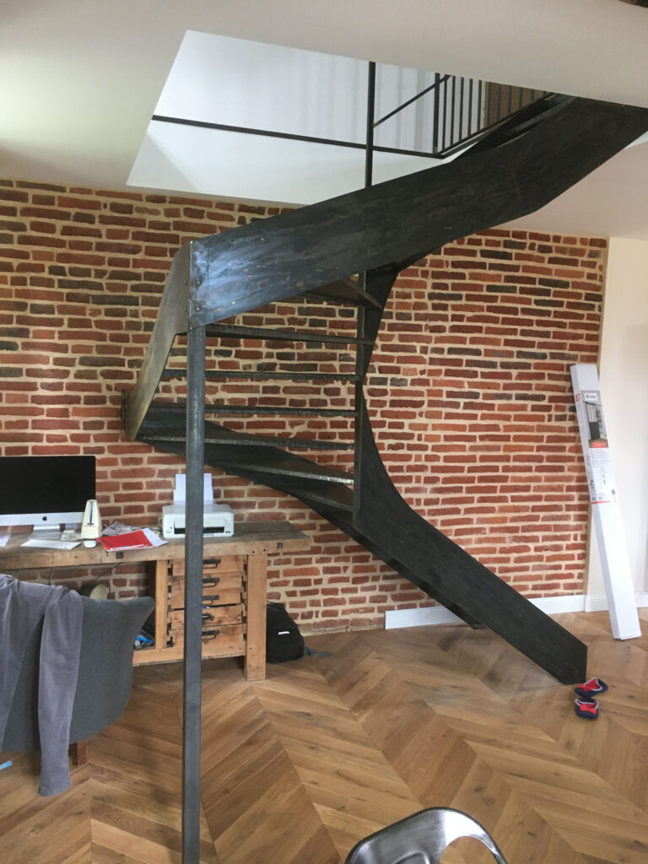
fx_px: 724
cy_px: 432
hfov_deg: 48.2
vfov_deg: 61.7
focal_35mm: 29
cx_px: 324
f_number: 2.2
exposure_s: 1/33
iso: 160
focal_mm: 4.15
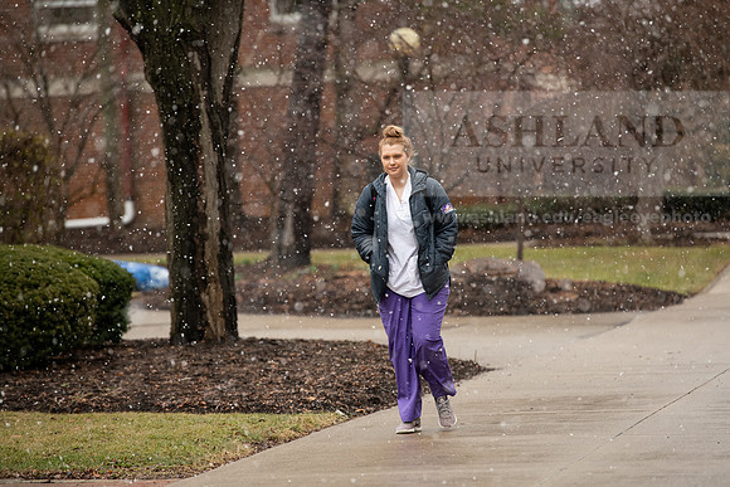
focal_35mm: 195
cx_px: 365
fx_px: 3955
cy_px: 244
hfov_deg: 10.5
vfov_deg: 7.0
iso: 640
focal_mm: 195
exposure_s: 1/500
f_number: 4
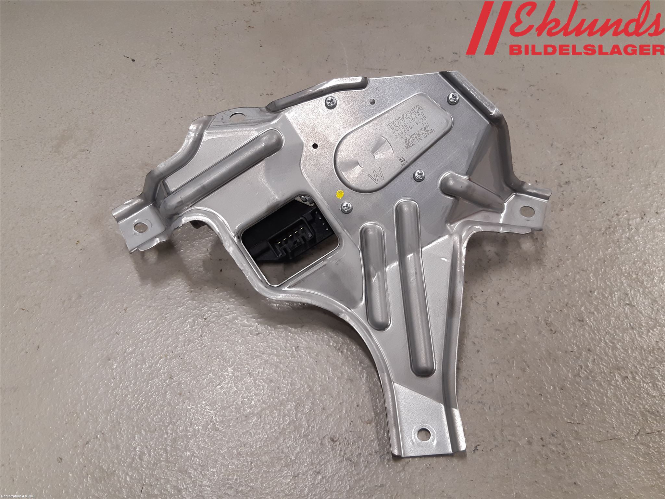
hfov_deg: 67.3
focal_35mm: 26
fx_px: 499
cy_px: 250
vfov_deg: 53.1
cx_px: 332
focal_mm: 3.93
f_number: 1.7
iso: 100
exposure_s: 1/50
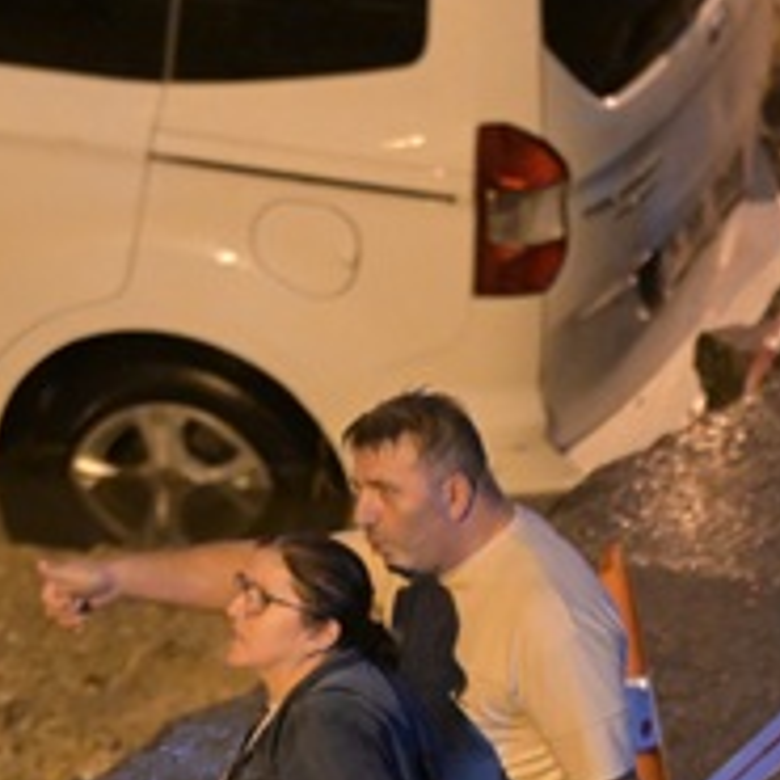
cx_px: 89
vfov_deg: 2.4
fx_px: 18712
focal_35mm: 734
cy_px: 740
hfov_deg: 2.4
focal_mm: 200
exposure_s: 1/20
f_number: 2.8
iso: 5000
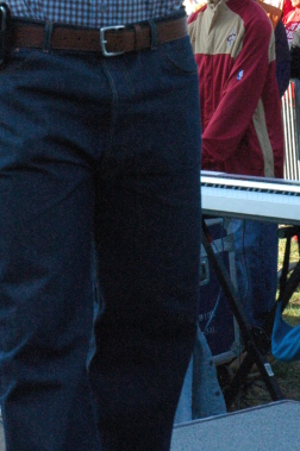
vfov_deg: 13.1
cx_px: 95
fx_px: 1941
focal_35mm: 155
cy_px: 38
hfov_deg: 8.8
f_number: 10
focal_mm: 40
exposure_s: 1/400
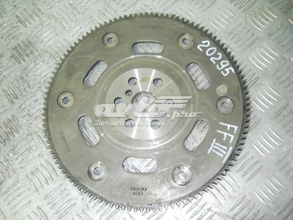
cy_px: 110
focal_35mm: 41
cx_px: 146
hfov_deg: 45.8
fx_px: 347
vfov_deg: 35.1
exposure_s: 1/30
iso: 320
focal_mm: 6.72
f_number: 3.1
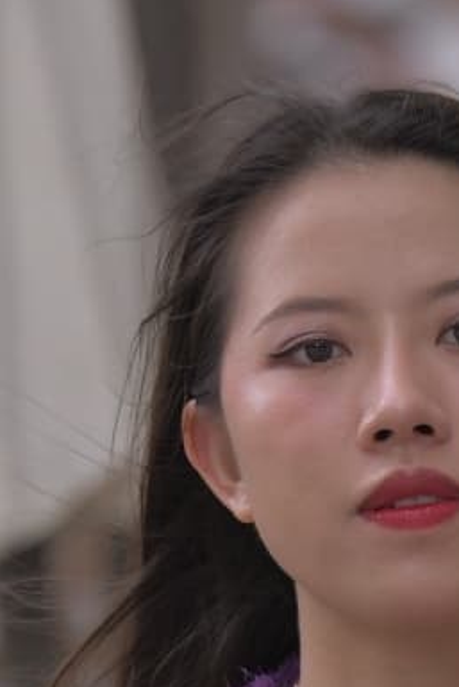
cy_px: 973
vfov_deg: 3.4
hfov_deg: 2.3
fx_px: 11617
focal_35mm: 608
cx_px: 355
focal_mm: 130
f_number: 4
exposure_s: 1/640
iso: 900
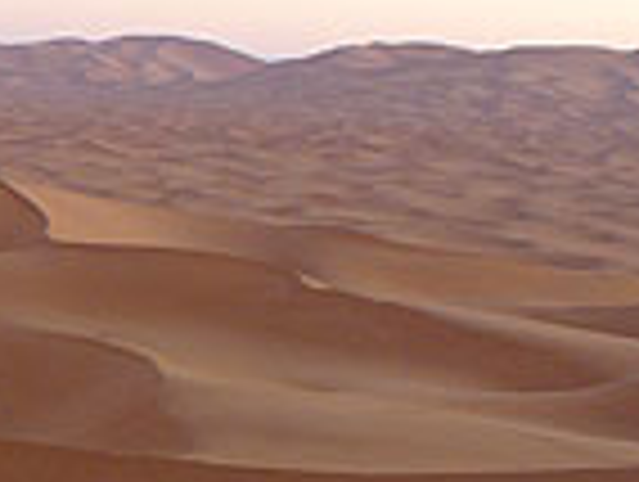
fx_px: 2163
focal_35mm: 117
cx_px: -270
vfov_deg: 12.7
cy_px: 347
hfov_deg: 15.7
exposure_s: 1/25
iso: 150
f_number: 2.8
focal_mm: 6.1
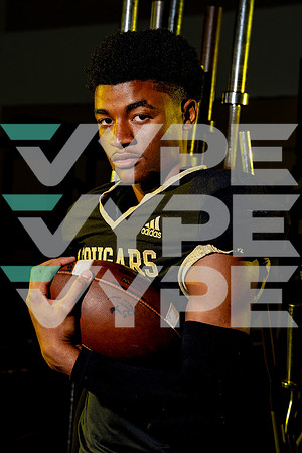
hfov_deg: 14.9
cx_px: 107
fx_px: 1151
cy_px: 226
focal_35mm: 92
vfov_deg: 22.3
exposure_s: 1/250
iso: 250
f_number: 5.6
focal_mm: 61
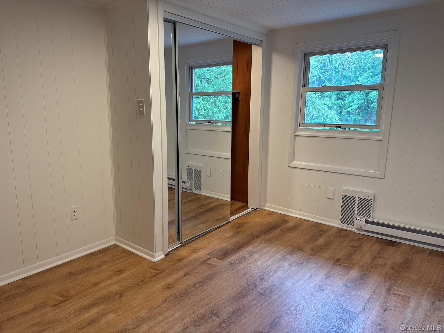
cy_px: 166
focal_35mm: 24
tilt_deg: -10.4
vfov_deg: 56.8
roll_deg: -1.1
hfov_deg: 71.6
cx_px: 222
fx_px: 308
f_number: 1.78
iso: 160
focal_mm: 6.76
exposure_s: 1/120
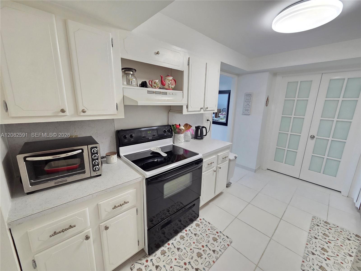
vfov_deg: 89.9
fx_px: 136
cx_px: 180
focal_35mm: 13
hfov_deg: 106.2
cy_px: 136
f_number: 2.2
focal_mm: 2.2
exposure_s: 1/60
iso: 320
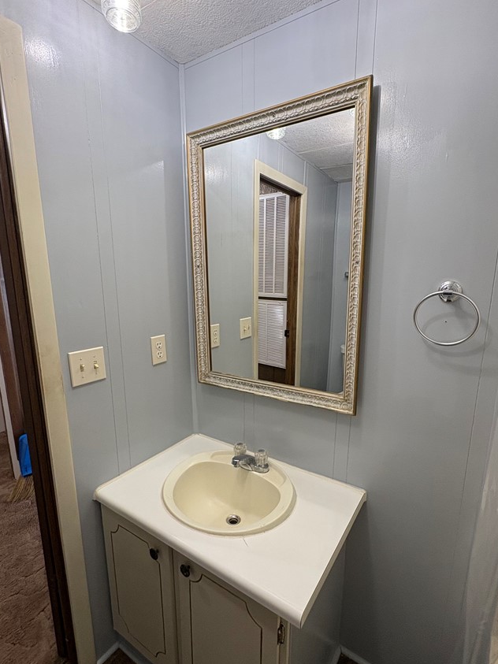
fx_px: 326
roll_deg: -0.8
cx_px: 265
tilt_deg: -10.4
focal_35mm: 17
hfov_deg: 74.6
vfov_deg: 91.0
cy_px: 339
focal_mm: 2.22
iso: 160
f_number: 2.2
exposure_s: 1/60
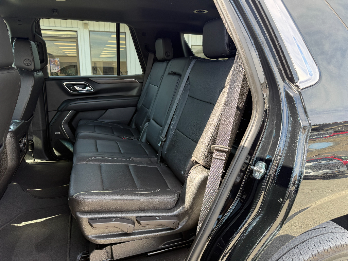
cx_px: 174
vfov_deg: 56.8
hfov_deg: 71.6
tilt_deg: -12.8
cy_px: 130
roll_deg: -0.5
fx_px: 241
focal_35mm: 24
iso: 80
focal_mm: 6.76
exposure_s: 1/242
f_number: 1.78
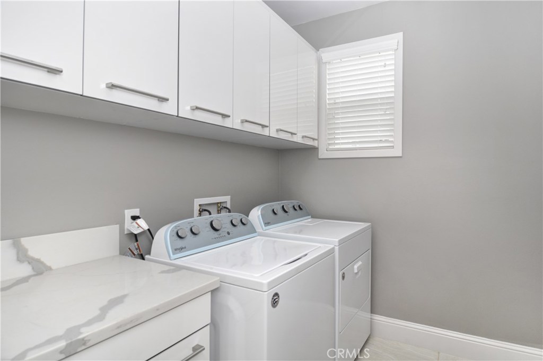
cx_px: 272
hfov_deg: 90.1
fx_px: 271
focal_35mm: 18
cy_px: 180
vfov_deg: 67.2
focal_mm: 12
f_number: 7.1
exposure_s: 1/60
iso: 400
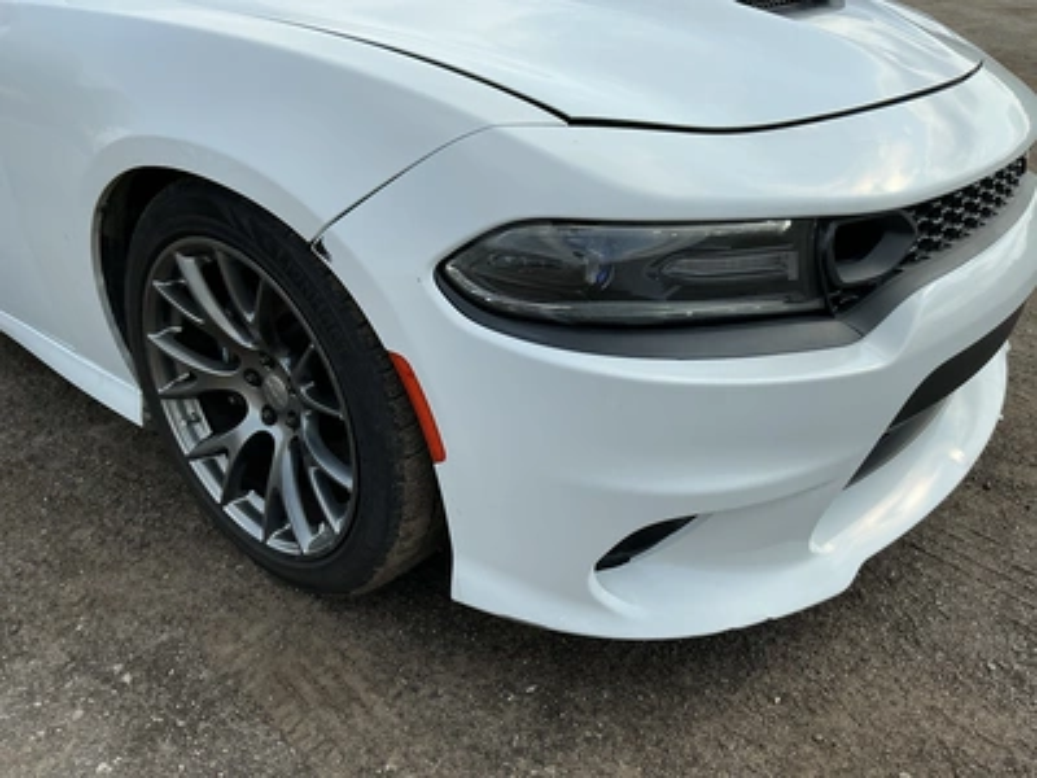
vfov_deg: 49.7
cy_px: 389
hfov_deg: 63.4
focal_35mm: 28
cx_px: 518
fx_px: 839
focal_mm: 3
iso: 25
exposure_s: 1/1451
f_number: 1.8
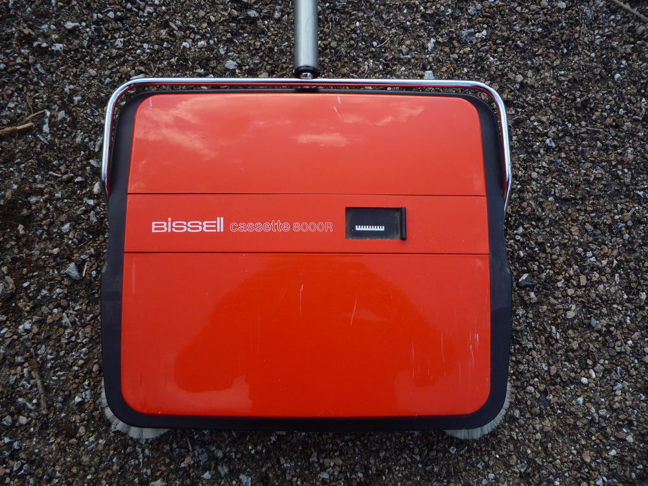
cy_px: 243
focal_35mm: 30
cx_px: 324
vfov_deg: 46.8
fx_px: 562
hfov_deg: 60.0
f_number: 4
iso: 100
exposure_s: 1/200
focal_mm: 5.2
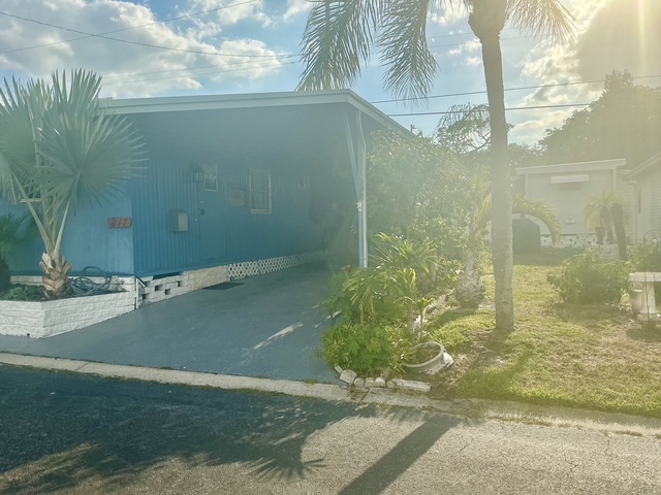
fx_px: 554
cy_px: 248
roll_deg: +1.2
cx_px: 330
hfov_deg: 61.7
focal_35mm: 29
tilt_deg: -1.8
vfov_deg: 48.2
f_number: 1.8
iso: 25
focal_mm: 3
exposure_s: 1/2427
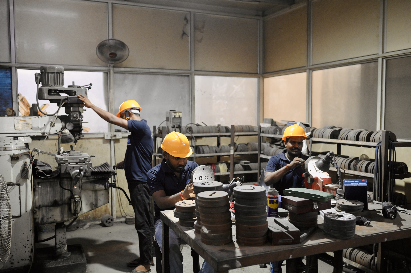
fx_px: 399
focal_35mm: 35
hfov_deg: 54.5
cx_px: 206
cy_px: 136
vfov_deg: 37.8
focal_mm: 35
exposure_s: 1/160
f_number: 2.8
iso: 3200
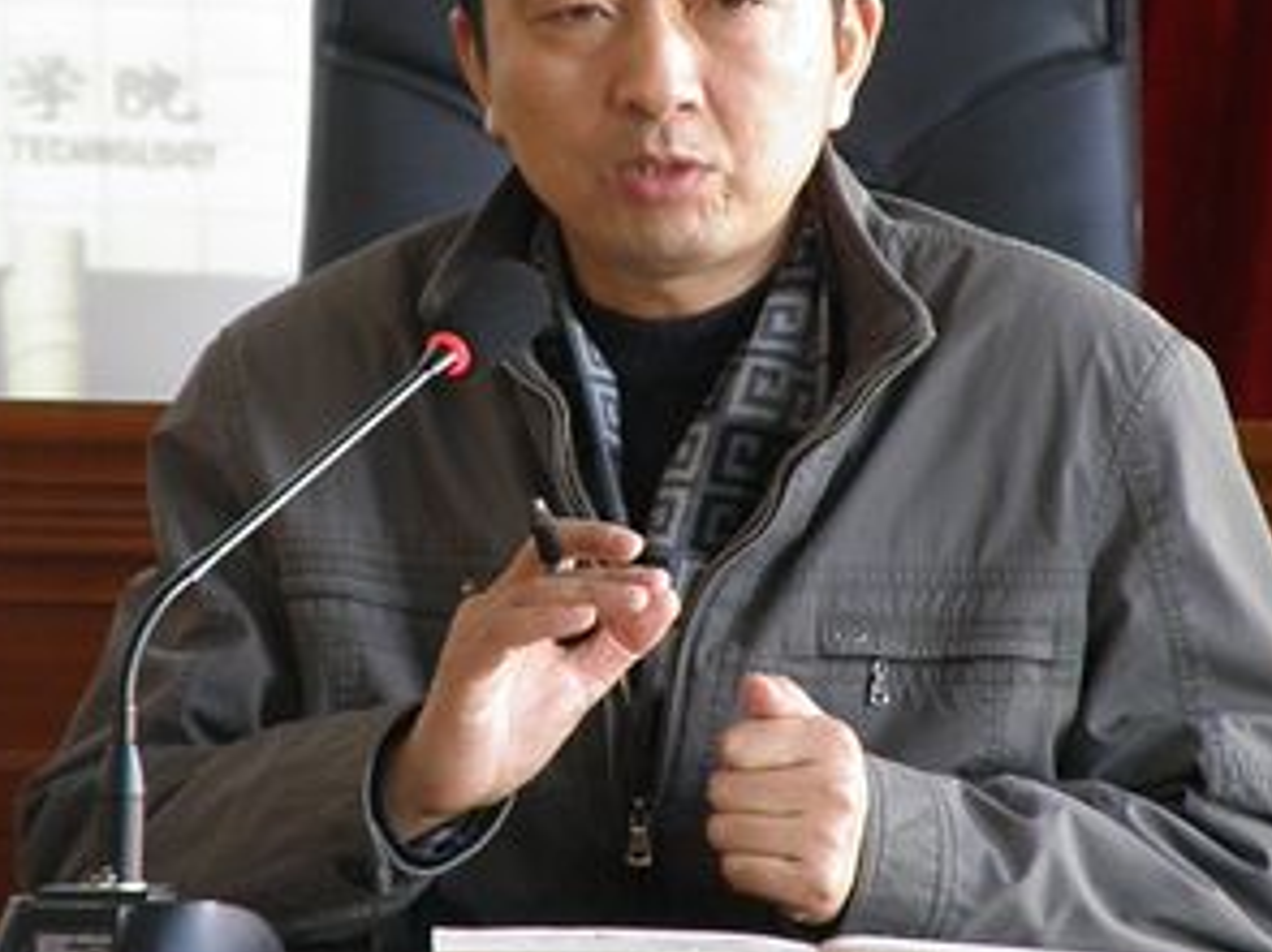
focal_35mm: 533
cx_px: 638
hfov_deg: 3.7
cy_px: 321
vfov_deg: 2.8
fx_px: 19578
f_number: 4.2
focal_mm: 66.22
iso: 640
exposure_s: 1/15
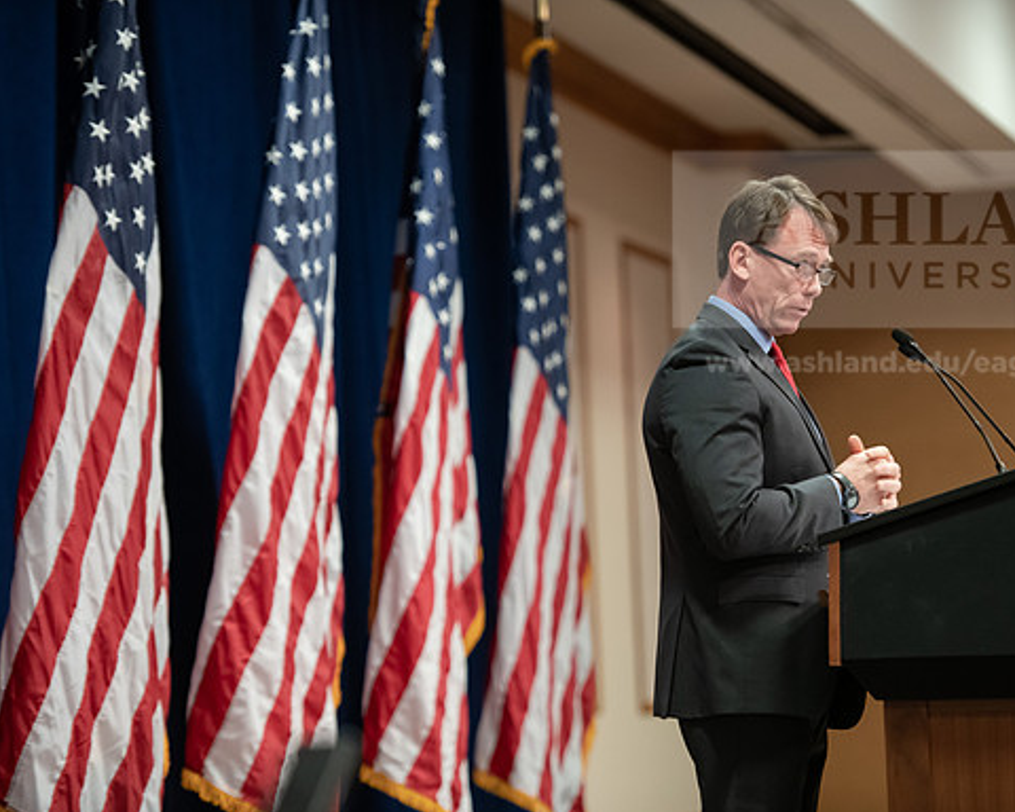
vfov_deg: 10.1
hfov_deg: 12.6
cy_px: 407
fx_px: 4596
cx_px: 609
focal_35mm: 153
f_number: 2.8
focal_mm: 135
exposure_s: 1/200
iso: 2000
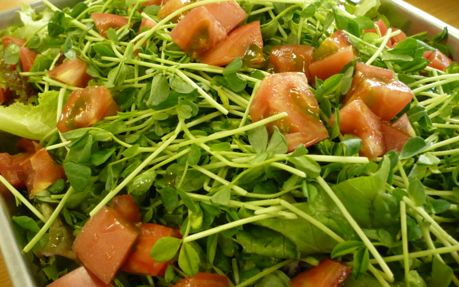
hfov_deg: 51.5
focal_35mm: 38
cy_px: 114
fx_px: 475
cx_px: 225
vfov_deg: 33.5
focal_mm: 5.8
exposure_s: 1/20
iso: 200
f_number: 2.8
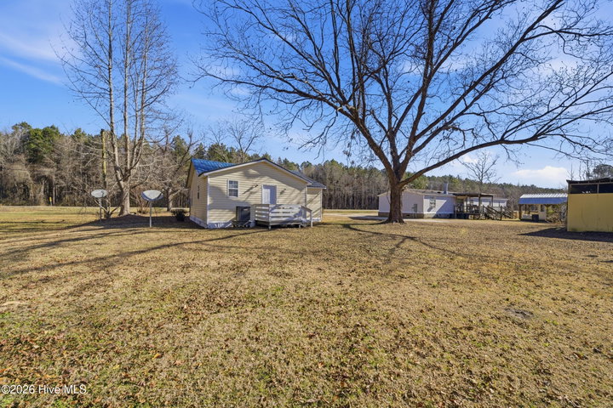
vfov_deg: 90.0
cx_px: 306
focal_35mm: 12
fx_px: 204
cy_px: 204
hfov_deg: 112.6
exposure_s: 1/3200
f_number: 8
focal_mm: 12
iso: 250
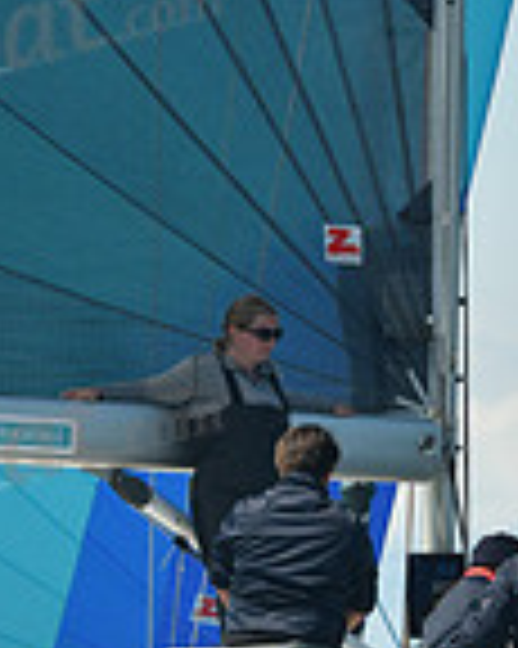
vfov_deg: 3.6
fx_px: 10187
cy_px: 650
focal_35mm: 531
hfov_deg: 2.9
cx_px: 459
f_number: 8
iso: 320
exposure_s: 1/640
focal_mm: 140
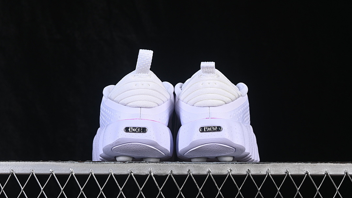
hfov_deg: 26.9
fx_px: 737
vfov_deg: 15.3
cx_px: 176
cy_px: 89
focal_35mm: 79
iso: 160
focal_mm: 50
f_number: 8
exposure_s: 1/80
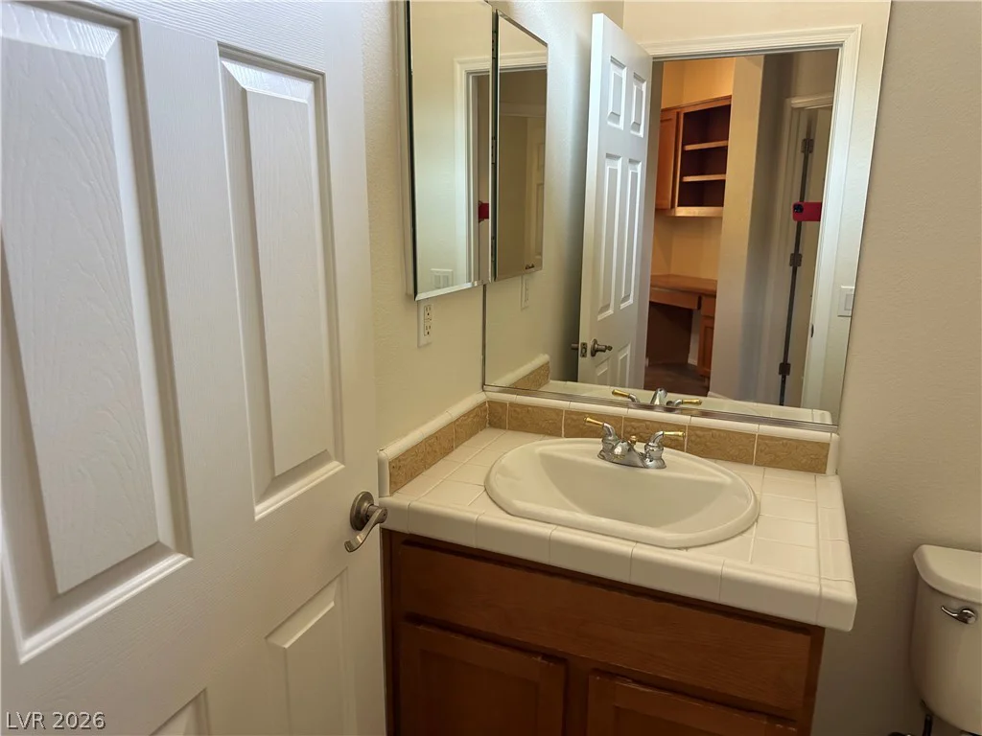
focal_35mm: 24
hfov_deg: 71.6
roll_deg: -0.9
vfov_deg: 56.8
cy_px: 368
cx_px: 491
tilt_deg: -10.5
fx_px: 681
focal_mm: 6.86
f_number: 1.78
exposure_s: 1/60
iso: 125
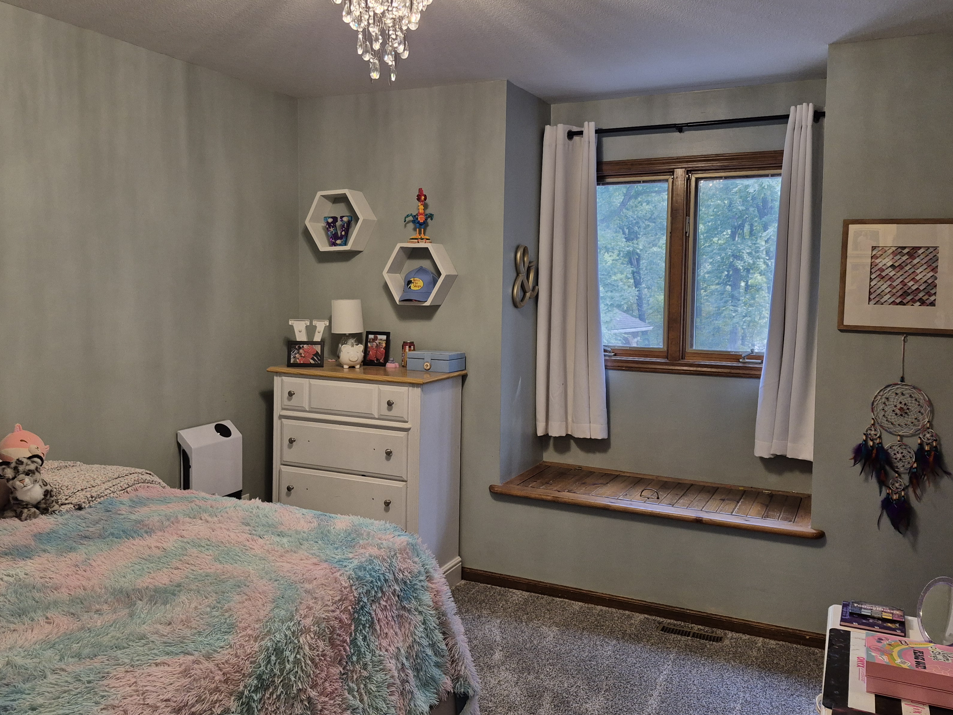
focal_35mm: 29
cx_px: 442
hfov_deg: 61.6
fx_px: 798
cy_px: 340
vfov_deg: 48.2
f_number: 1.8
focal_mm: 5.4
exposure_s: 1/120
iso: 320
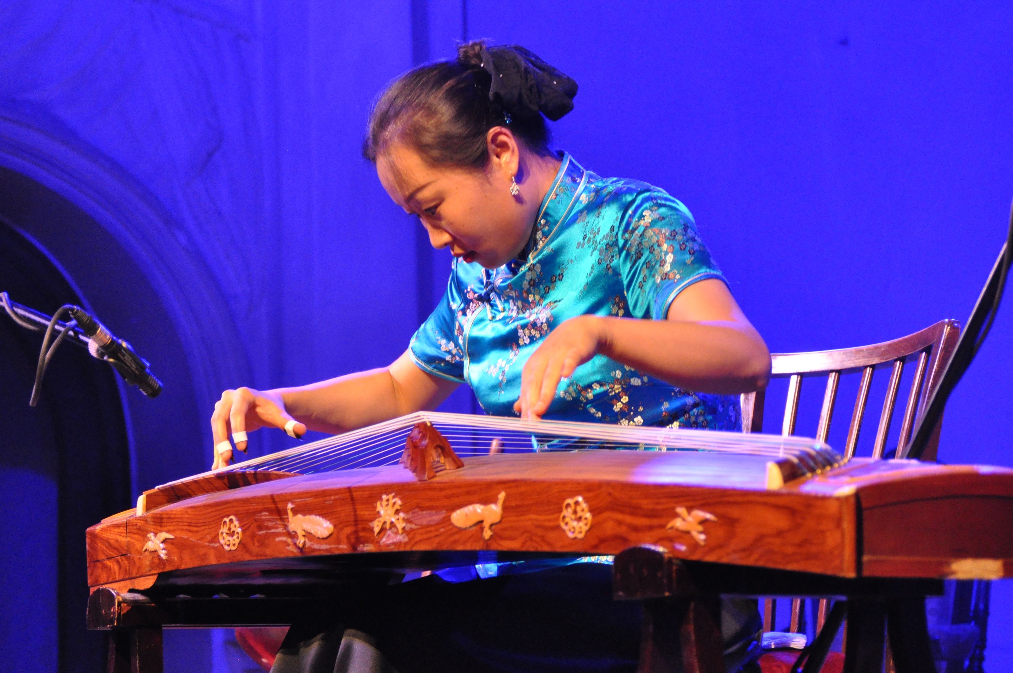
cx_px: 506
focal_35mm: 138
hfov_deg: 14.9
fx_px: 3878
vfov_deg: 9.9
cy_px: 336
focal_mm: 92
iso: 2500
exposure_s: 1/80
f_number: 5.6
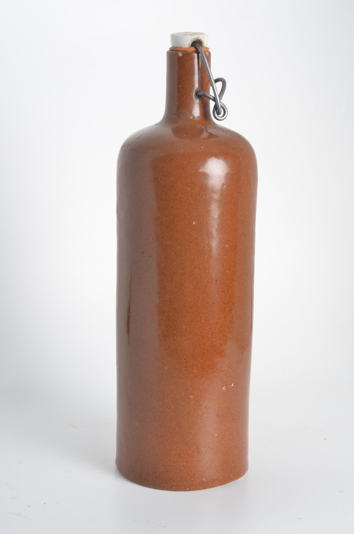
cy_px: 272
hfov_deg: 16.8
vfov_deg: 25.1
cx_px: 176
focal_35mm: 81
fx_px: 1200
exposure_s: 1/125
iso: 100
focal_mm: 50
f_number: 11
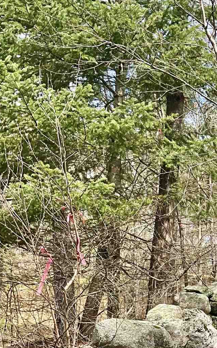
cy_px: 341
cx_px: 261
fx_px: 652
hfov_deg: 17.9
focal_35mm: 69
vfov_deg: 28.1
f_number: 1.8
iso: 16
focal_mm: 3
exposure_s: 1/454
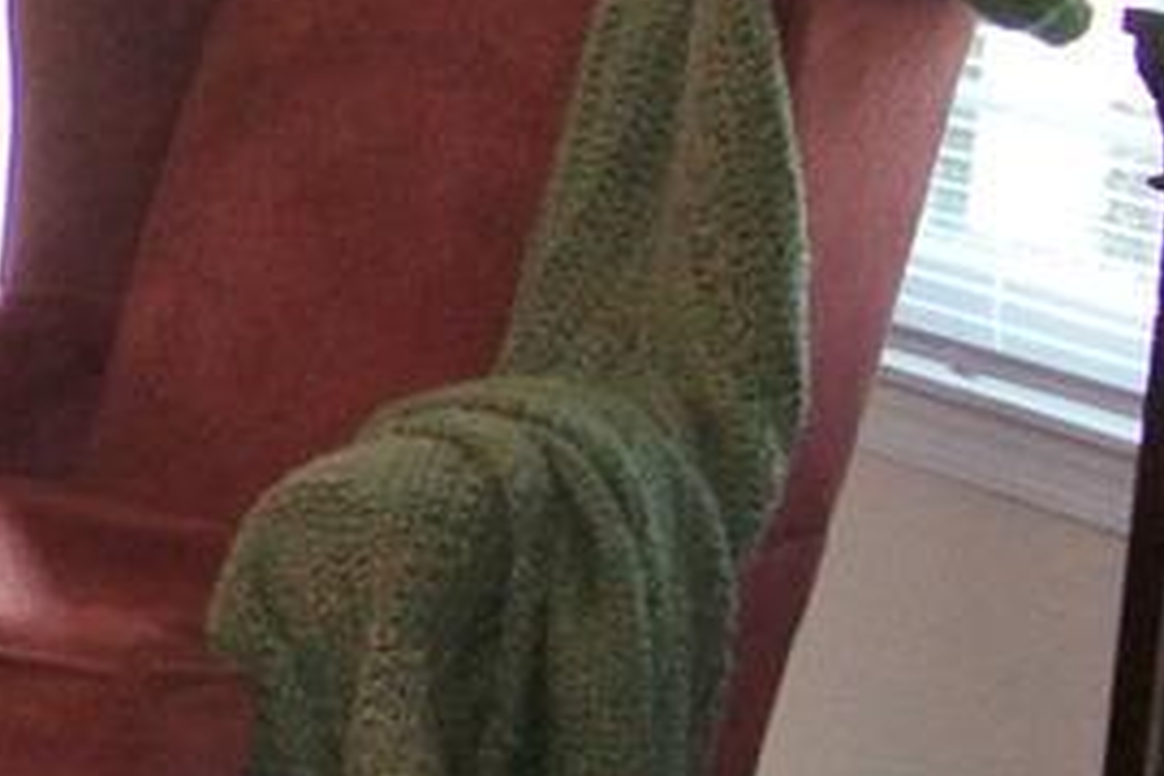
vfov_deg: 6.7
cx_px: -1832
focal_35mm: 205
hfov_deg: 8.9
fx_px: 6628
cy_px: 569
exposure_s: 1/60
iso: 560
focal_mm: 10
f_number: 3.5
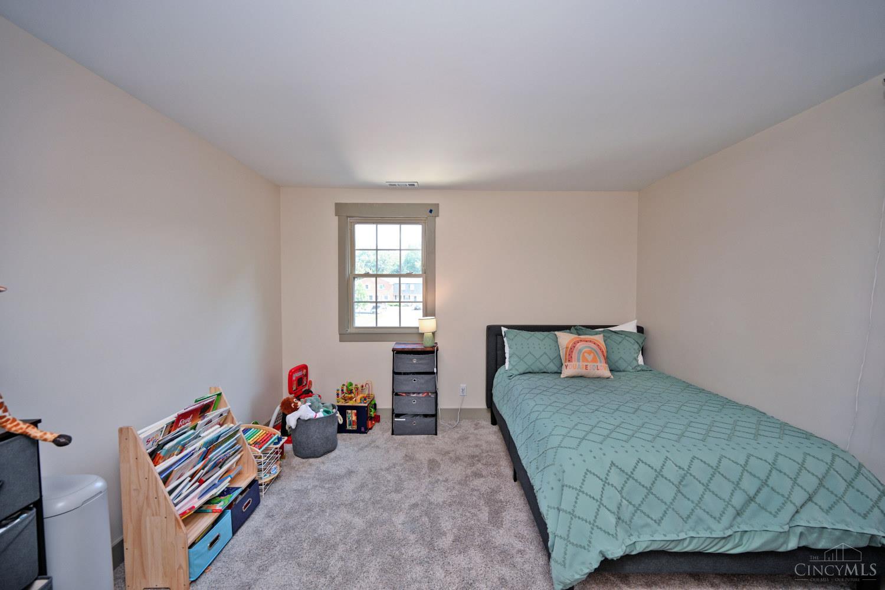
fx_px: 344
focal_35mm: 14
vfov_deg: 81.2
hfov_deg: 104.3
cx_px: 442
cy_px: 295
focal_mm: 14
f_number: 4
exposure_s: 1/60
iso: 200
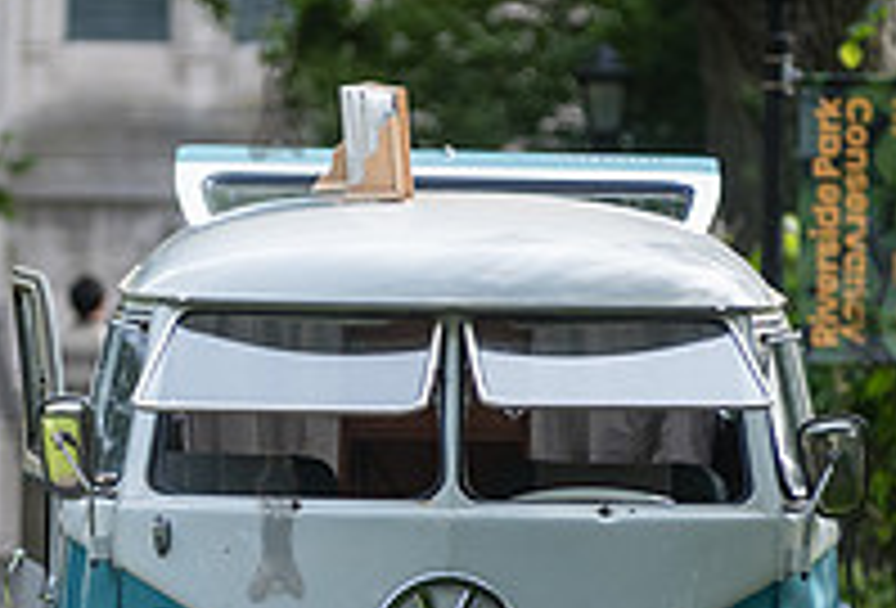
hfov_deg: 3.3
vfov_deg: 2.2
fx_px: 15614
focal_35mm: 624
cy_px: 557
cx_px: 257
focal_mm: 200
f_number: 4
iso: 1000
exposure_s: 1/2000
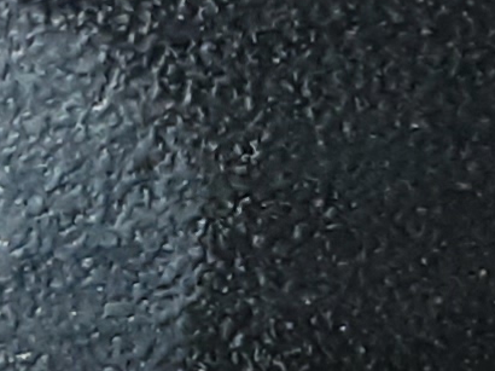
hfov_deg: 8.8
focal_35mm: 215
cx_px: -426
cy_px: 267
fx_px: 3073
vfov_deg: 6.9
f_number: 1.9
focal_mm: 2.91
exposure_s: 1/50
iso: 200
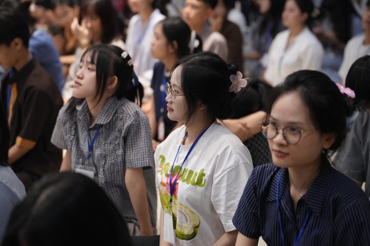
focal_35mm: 80
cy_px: 123
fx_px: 822
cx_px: 185
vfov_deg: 17.1
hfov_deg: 25.4
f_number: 2.8
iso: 4000
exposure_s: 1/250
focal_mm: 80
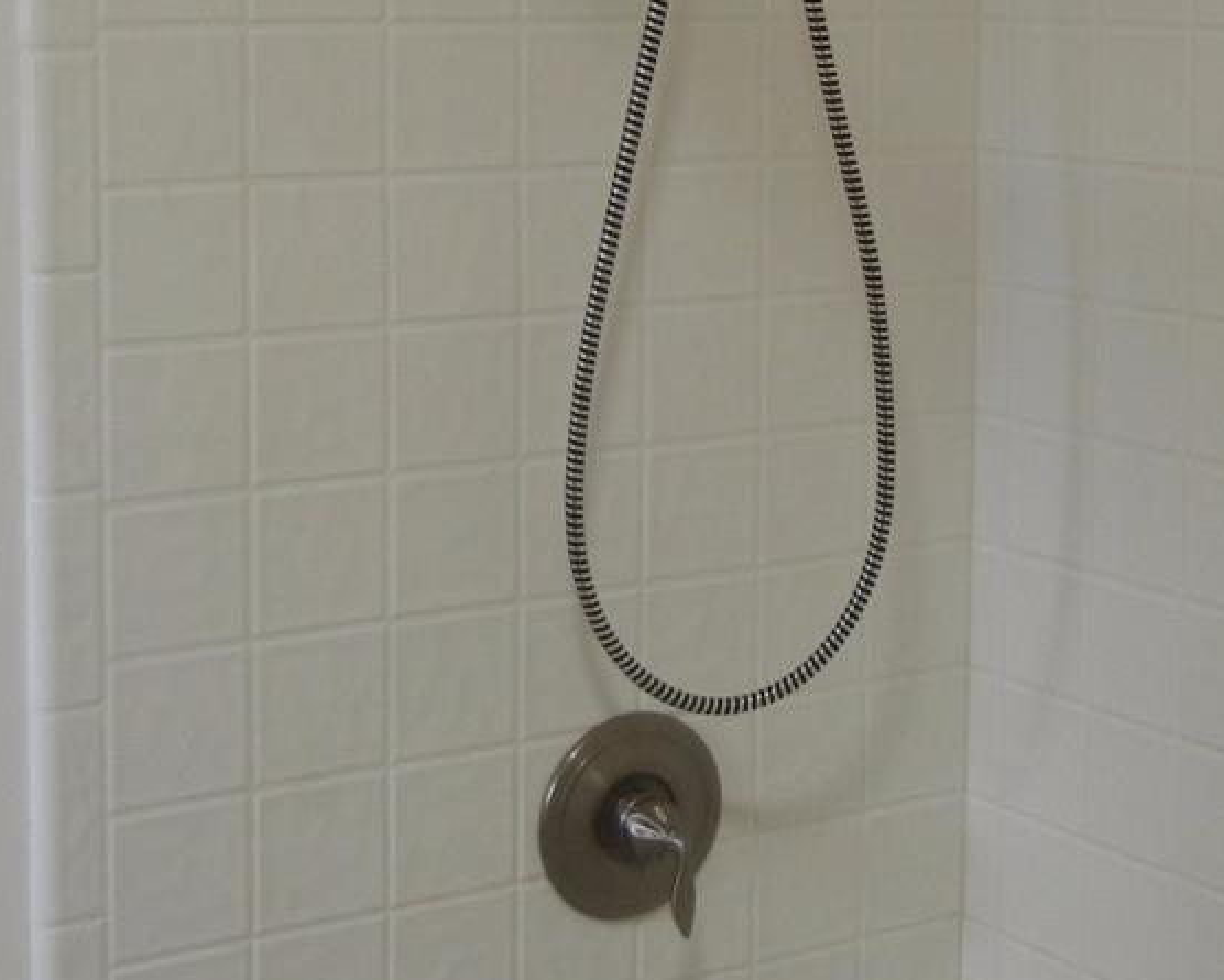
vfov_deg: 19.2
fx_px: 2862
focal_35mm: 79
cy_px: 207
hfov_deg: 24.1
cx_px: 790
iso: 160
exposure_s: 1/34.1
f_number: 3.5
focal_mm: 5.4
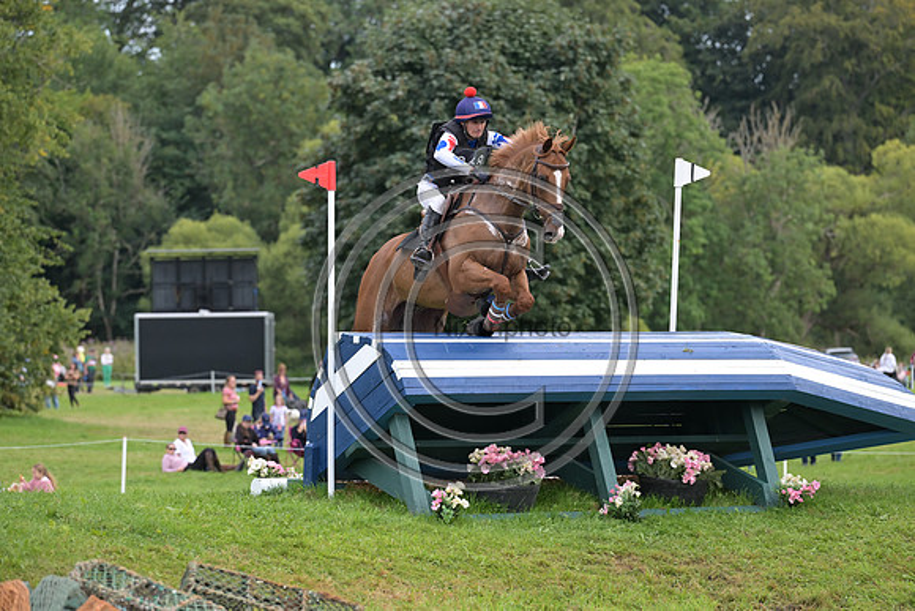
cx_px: 458
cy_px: 306
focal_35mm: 200
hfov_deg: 10.3
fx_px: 5084
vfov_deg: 6.9
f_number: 5.6
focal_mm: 200
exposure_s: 1/1250
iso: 1250
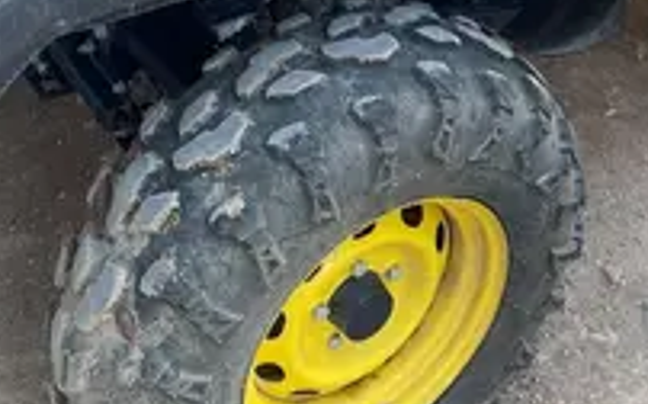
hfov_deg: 27.4
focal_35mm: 75
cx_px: 420
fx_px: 1324
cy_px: -194
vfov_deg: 16.0
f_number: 1.6
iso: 32
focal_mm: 4.2
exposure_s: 1/121
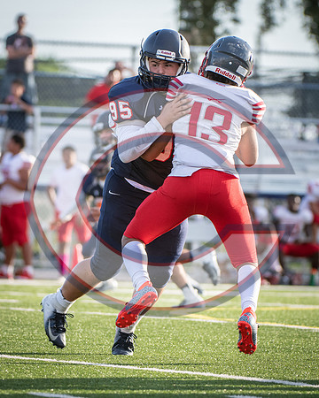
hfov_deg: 3.7
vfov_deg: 4.7
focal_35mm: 415
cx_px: 116
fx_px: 4892
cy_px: 179
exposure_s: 1/1000
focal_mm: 210
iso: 360
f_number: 4
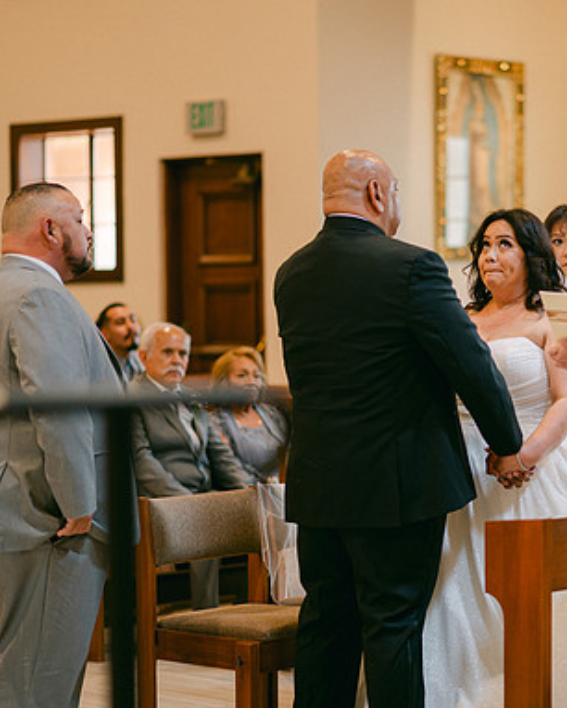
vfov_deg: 15.9
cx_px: 454
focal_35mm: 121
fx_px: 2536
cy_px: 356
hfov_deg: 12.7
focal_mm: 85
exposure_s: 1/125
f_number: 1.8
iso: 250
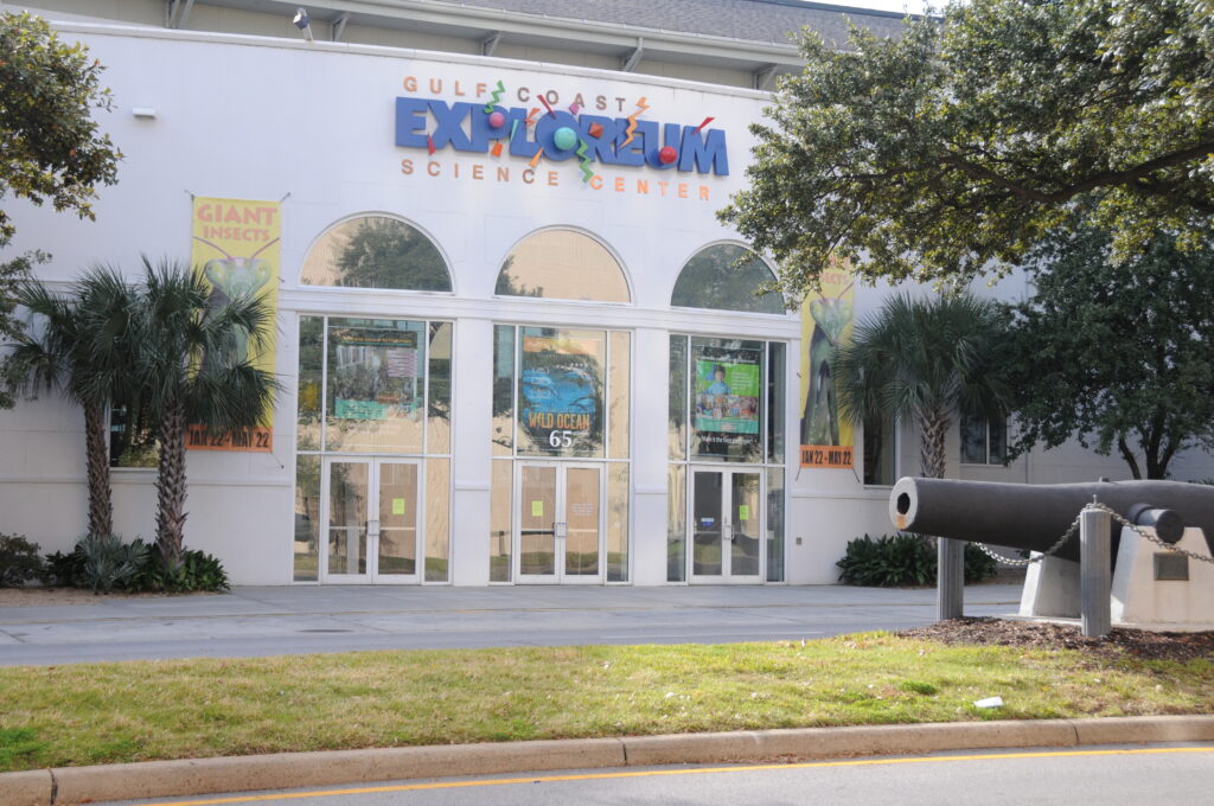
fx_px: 2021
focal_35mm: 60
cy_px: 403
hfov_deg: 33.4
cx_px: 607
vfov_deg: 22.6
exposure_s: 1/500
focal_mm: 40
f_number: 8
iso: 500
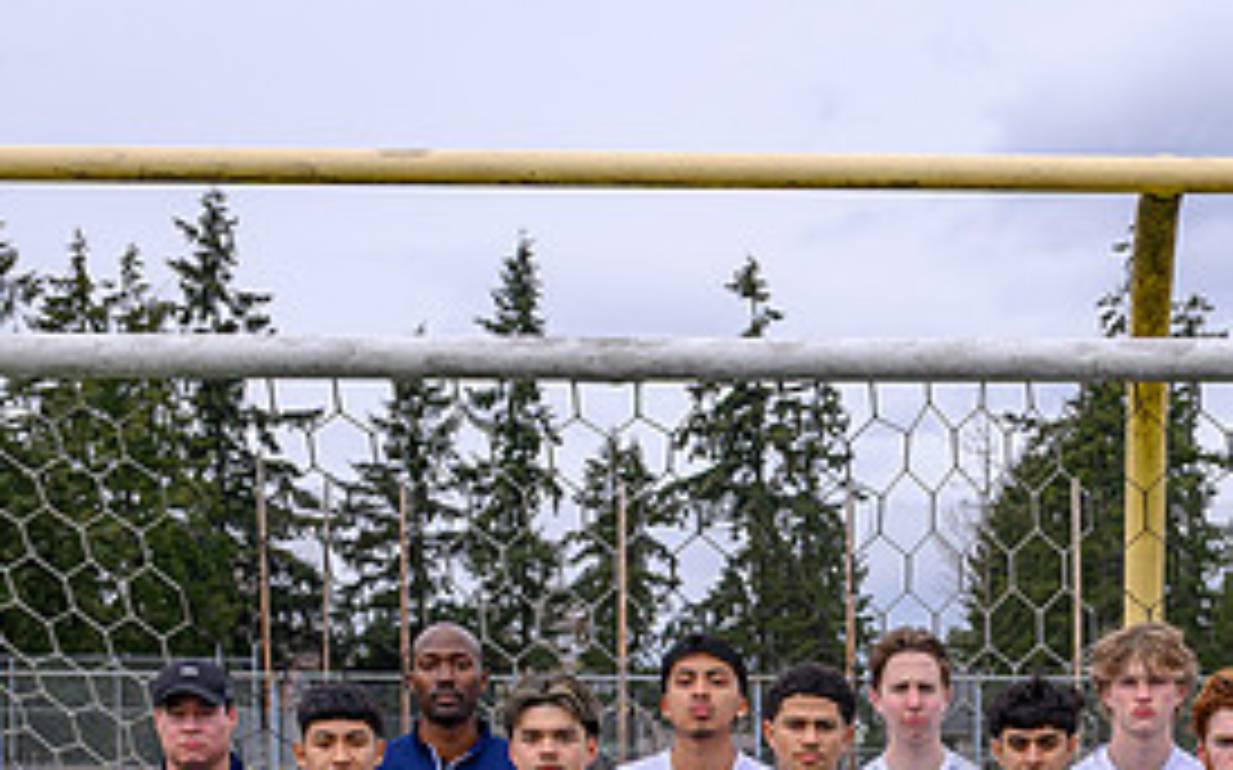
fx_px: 3964
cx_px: 1149
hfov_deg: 17.4
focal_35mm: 118
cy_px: 1121
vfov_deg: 10.7
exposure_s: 1/200
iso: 64
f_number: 5.6
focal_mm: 32.5
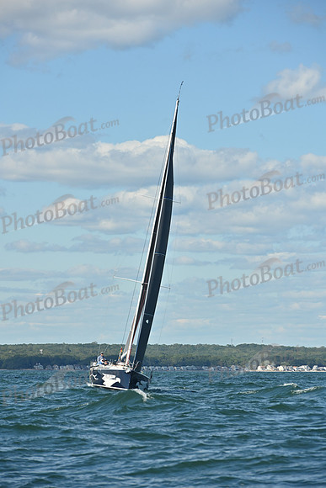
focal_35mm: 200
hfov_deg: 6.9
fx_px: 2715
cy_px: 244
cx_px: 163
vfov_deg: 10.3
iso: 320
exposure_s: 1/1600
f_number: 8
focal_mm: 200
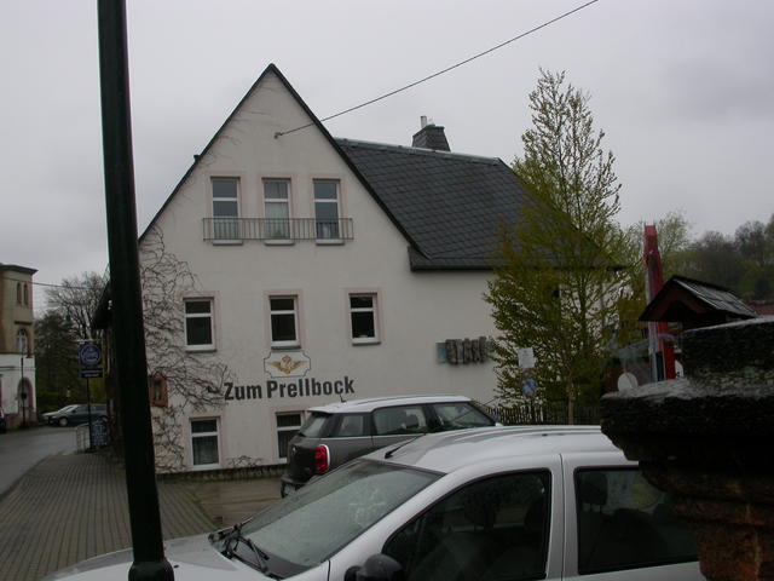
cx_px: 387
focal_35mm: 38
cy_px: 290
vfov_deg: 37.7
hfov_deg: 49.0
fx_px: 850
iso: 100
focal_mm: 7.85
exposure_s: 1/238
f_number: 6.7
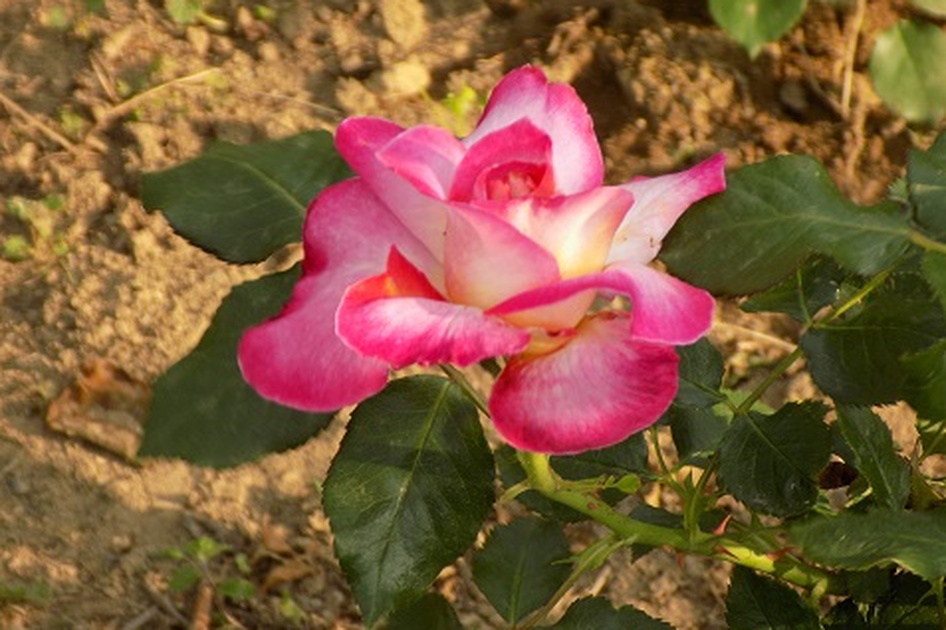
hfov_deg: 10.3
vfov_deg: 6.9
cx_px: 472
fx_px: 5229
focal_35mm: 199
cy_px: 299
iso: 80
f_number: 5.4
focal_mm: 33.7
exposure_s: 1/80
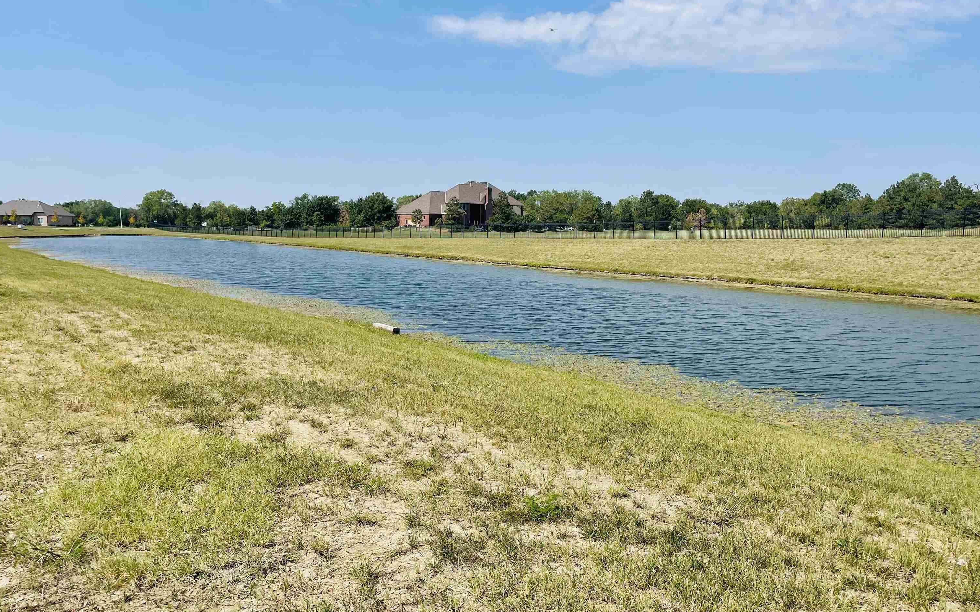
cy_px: 350
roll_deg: -0.3
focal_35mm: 28
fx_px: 748
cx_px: 495
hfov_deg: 66.5
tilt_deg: -9.4
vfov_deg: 44.4
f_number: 1.6
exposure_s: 1/4464
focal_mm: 4.2
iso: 32
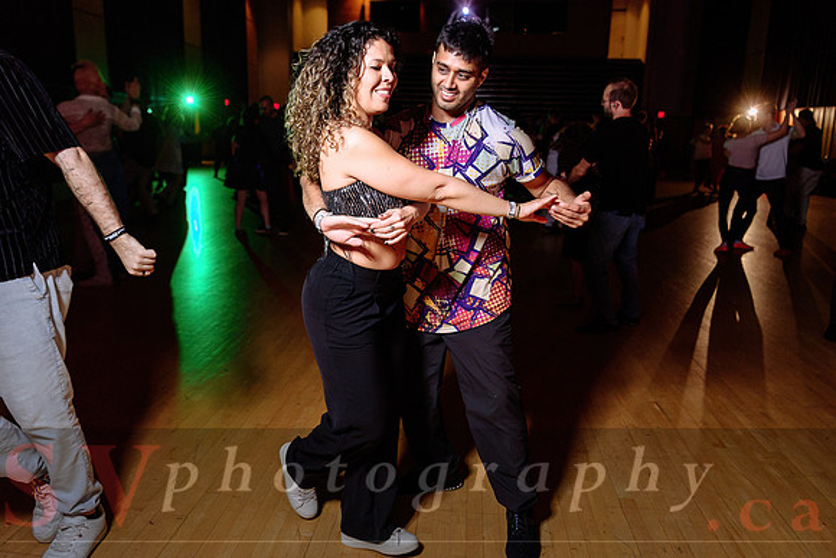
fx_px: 629
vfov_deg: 47.8
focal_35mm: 27
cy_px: 255
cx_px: 418
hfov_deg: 67.2
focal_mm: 24
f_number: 2.8
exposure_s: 1/60
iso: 800
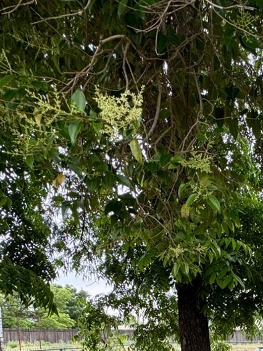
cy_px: 372
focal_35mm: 37
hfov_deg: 31.9
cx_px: 319
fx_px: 375
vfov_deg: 41.6
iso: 40
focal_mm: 2.22
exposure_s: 1/185
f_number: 2.2
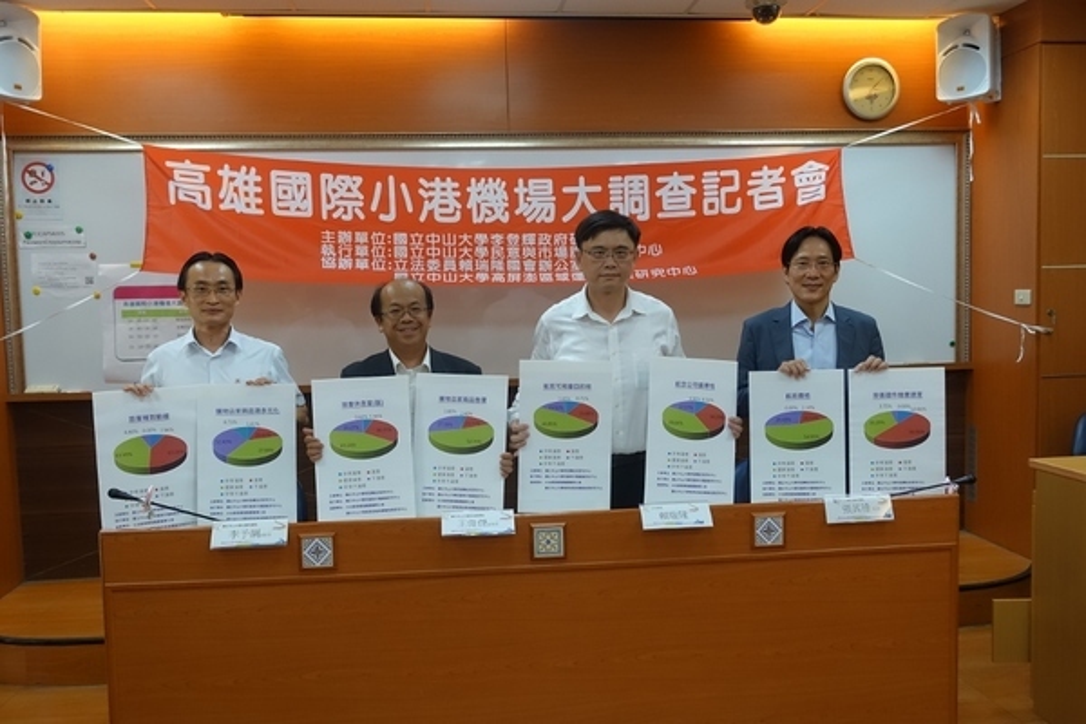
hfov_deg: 58.7
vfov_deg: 41.1
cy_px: 362
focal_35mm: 32
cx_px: 543
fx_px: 965
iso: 800
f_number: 2.5
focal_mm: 11.56
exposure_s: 1/30
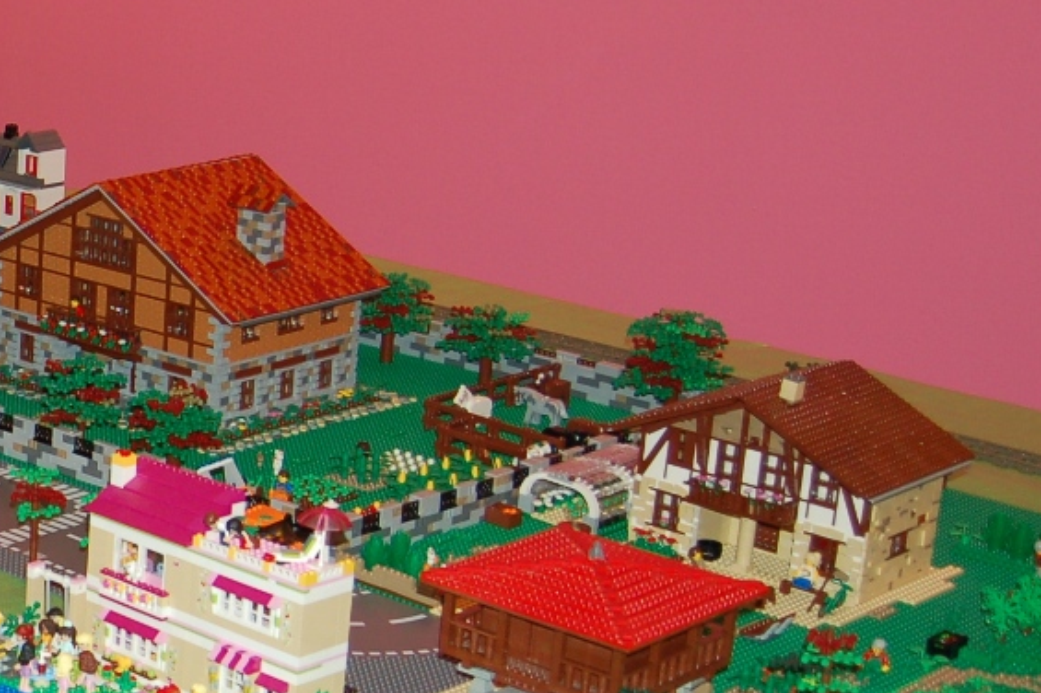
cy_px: 420
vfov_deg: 16.0
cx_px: -387
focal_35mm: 85
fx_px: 2456
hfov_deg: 21.2
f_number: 3.8
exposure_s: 1/60
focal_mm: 20
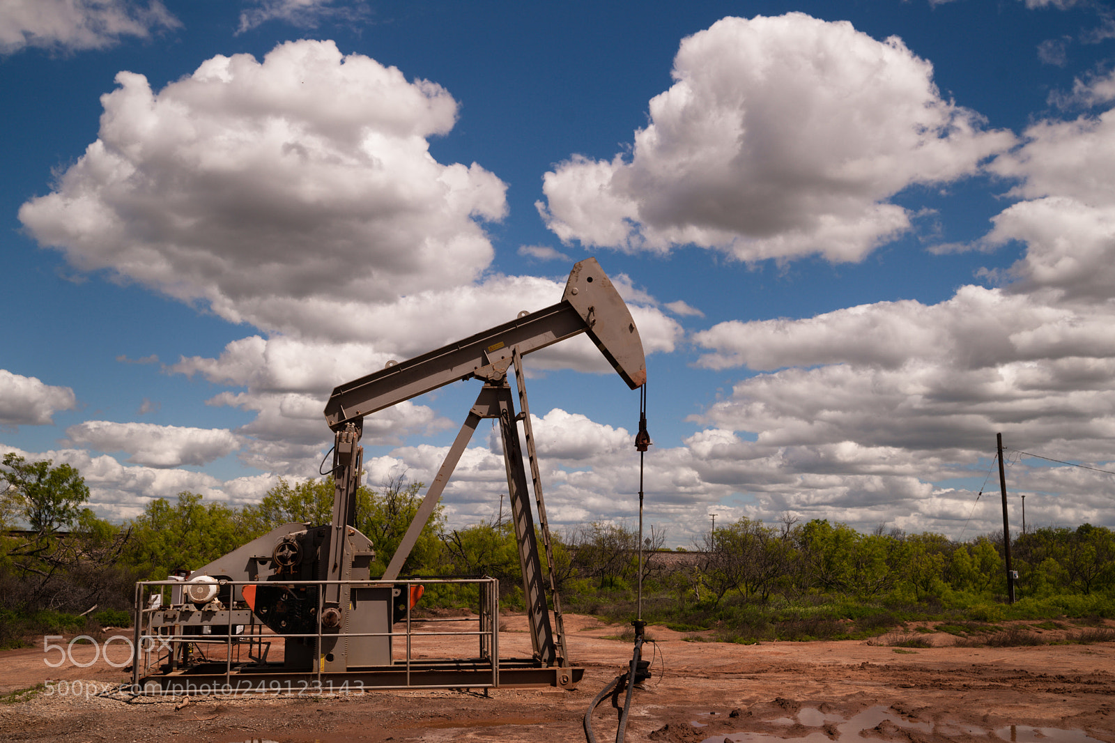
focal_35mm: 35
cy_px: 372
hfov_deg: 54.4
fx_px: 1084
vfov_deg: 37.8
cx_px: 558
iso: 100
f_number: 6.3
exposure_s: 1/800
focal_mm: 35
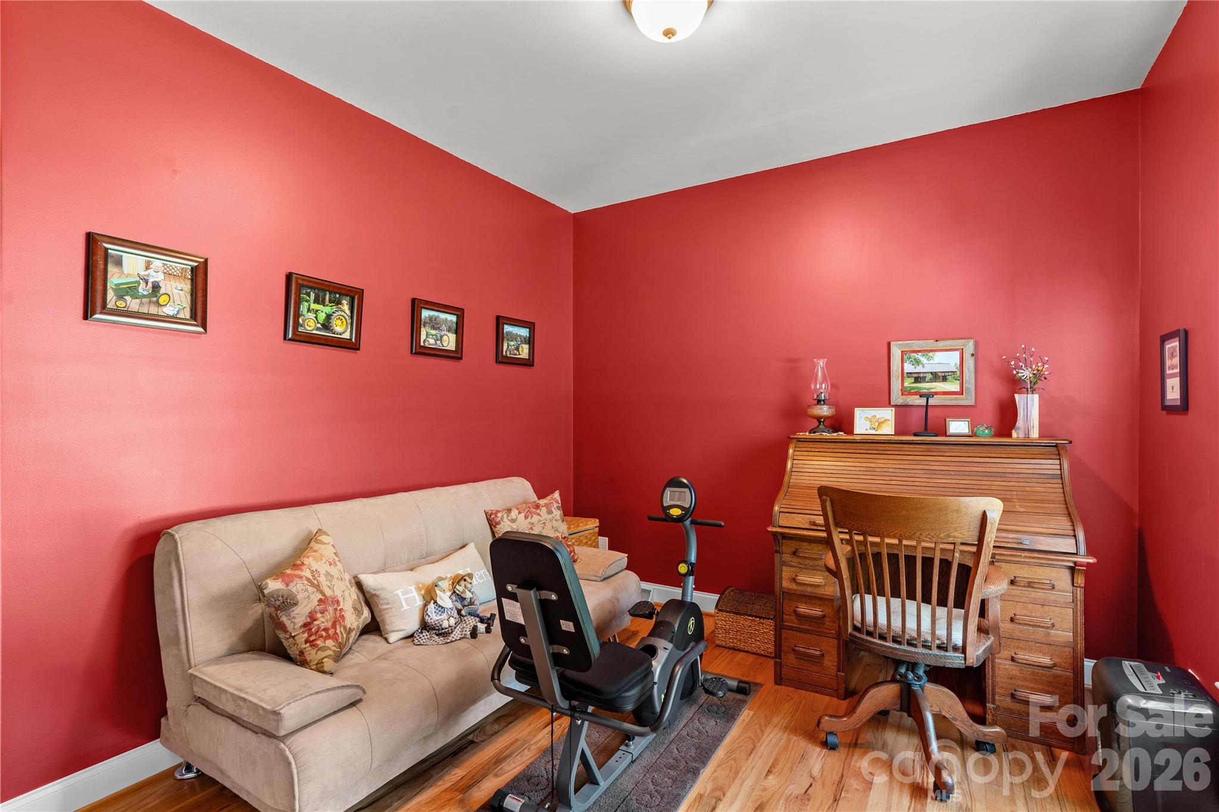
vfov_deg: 73.7
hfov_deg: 96.7
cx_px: 610
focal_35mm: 16
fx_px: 542
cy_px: 406
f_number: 8
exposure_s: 4
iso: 100
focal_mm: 16
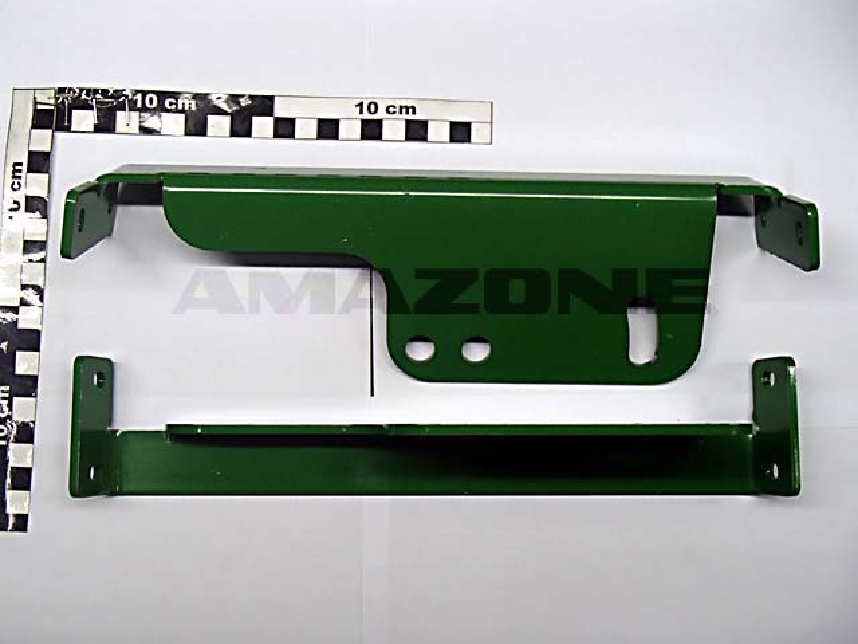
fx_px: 942
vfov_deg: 37.7
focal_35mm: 38
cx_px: 429
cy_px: 322
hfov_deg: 49.0
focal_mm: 6.83
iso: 200
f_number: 4.6
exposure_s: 1/50
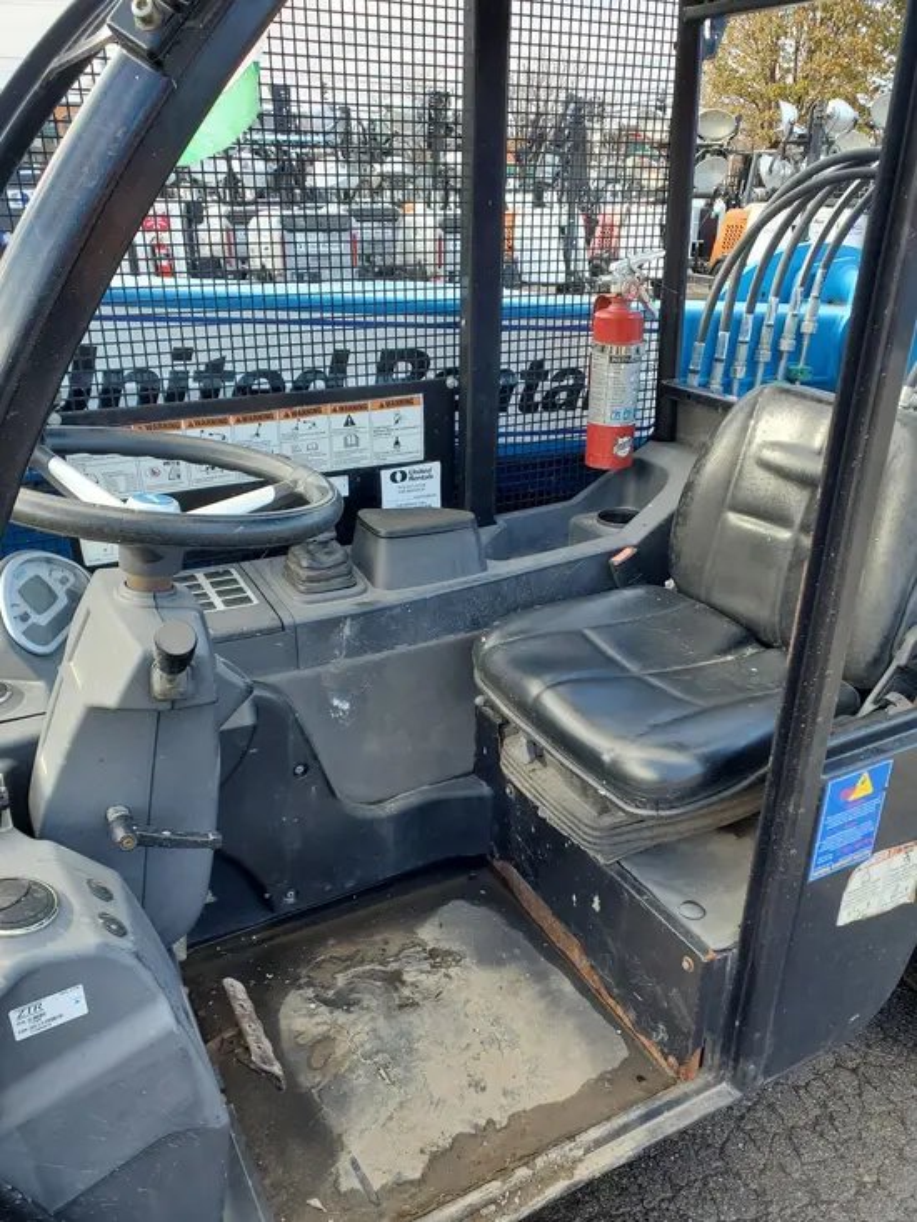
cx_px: 458
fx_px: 918
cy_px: 611
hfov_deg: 53.1
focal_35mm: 26
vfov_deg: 67.3
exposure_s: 1/186
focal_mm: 4.3
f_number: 2.4
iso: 50
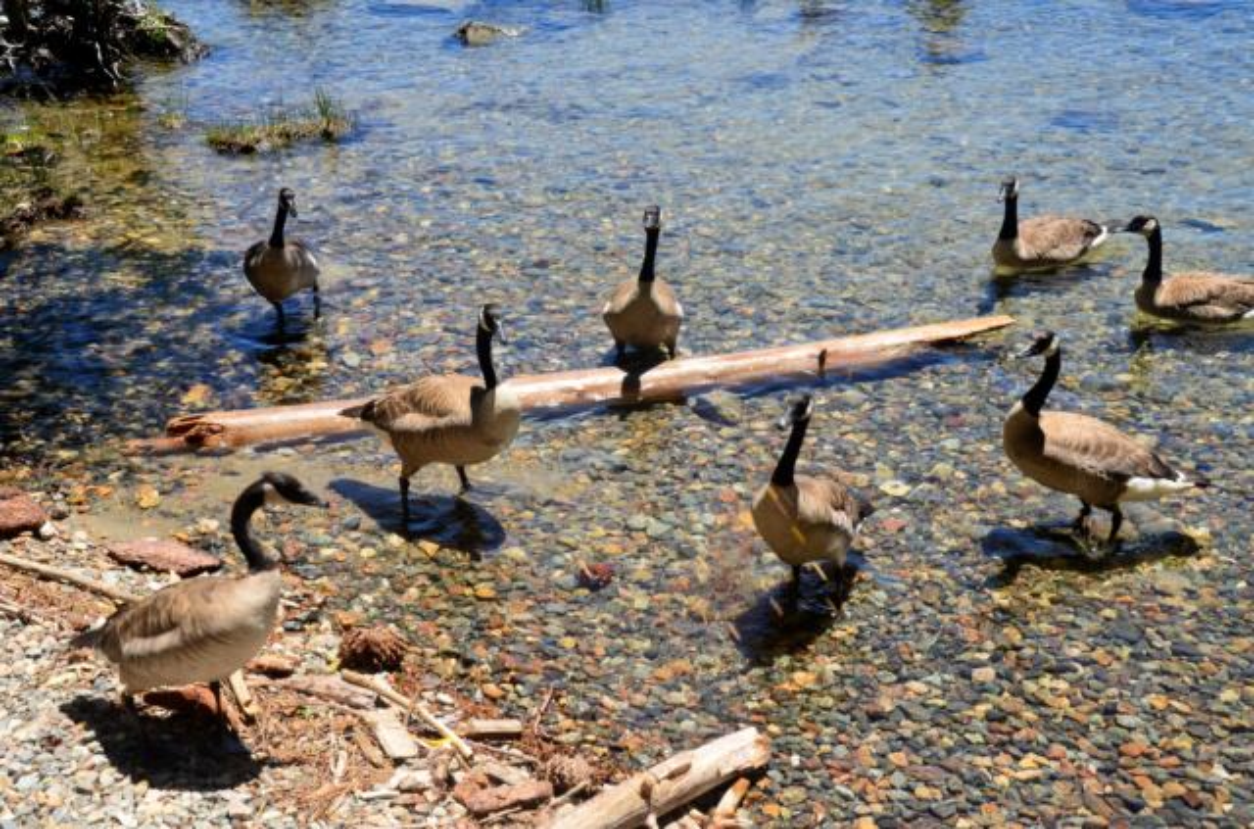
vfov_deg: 27.9
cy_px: 414
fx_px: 1667
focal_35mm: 48
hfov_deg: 41.2
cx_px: 627
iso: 200
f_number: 16
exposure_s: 1/100
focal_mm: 32
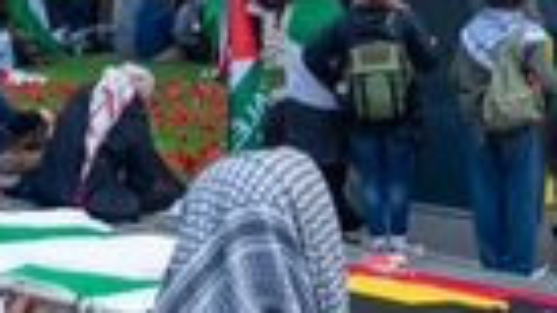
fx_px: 2126
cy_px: 83
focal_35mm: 144
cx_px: 220
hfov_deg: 14.9
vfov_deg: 8.4
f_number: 4.5
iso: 320
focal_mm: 47
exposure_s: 1/160
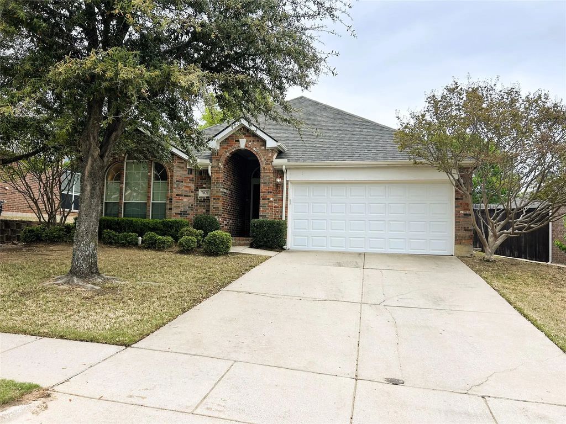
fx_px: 425
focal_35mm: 26
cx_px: 283
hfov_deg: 67.3
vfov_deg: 53.1
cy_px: 212
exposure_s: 1/466
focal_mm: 5.7
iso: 50
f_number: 1.5
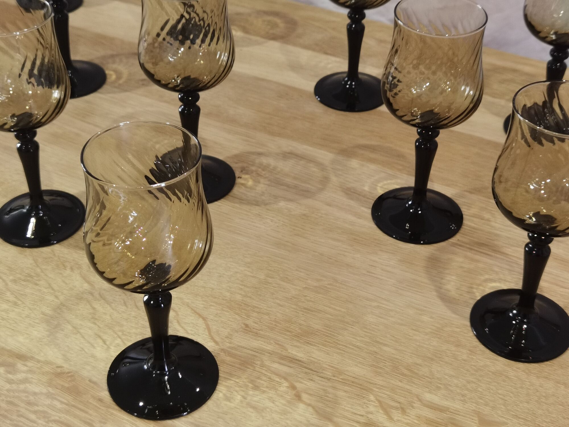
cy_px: 214
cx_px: 284
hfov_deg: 34.9
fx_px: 904
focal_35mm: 55
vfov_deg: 26.6
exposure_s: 1/50
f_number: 1.9
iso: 125
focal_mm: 6.71
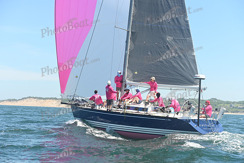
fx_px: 475
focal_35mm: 70
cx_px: 122
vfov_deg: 19.5
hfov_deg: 28.8
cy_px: 82
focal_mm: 70
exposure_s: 1/1000
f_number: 6.3
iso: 320
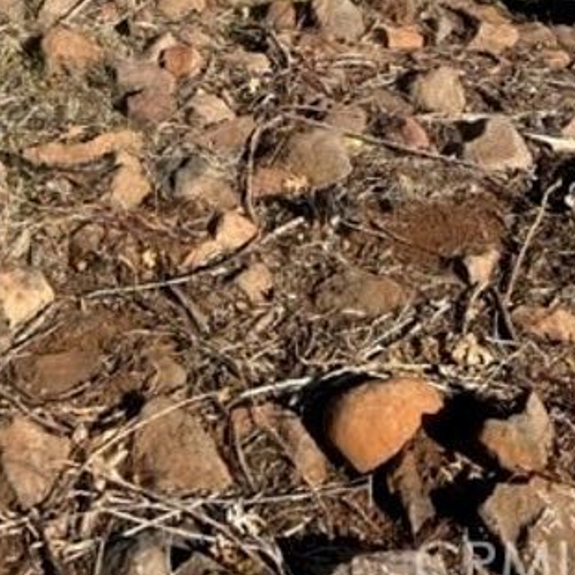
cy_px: -191
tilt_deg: -8.2
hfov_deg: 27.3
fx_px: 1184
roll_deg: +0.2
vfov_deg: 23.7
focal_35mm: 63
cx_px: 277
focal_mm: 5.7
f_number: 1.5
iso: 50
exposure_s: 1/3165
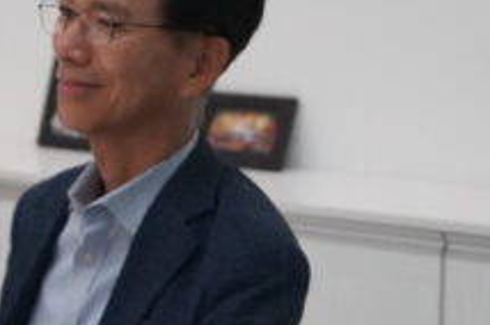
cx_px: 181
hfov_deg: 15.7
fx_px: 1780
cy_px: 132
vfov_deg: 10.4
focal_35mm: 131
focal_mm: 35
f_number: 2.8
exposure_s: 1/250
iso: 12800
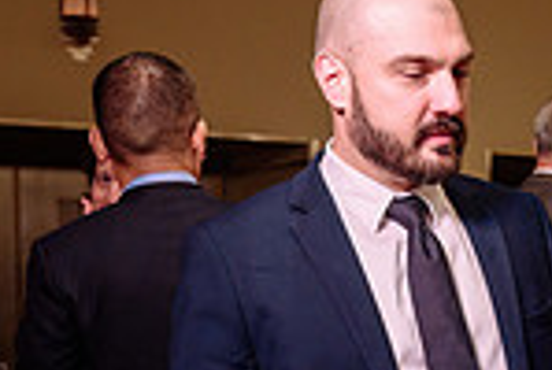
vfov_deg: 12.5
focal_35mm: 108
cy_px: 414
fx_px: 1659
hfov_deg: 18.6
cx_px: 501
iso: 800
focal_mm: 25.5
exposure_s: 1/100
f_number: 3.2
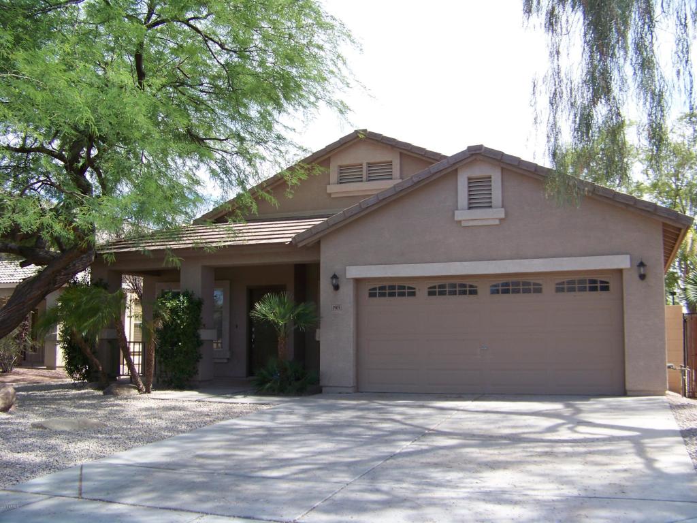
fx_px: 725
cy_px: 262
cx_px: 348
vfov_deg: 39.7
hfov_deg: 51.4
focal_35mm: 36
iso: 64
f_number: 2.8
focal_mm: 5.85
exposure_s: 1/500
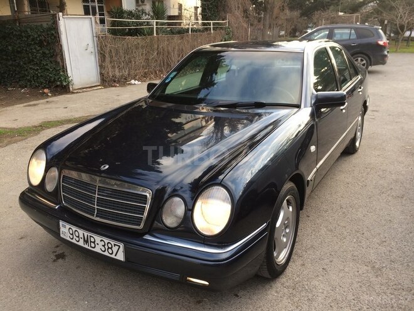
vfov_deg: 48.2
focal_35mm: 29
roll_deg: +0.2
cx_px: 207
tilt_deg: -18.7
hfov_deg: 61.7
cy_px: 156
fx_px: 347
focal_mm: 4.15
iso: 32
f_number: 2.2
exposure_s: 1/125
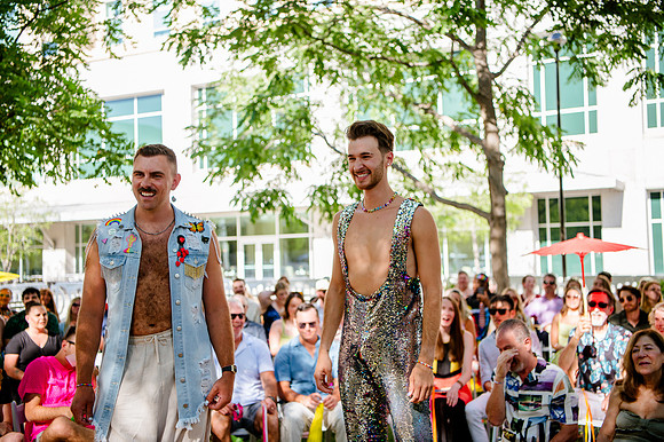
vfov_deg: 29.2
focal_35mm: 46
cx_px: 332
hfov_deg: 42.8
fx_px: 848
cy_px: 221
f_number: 2.8
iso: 200
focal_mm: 46
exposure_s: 1/400
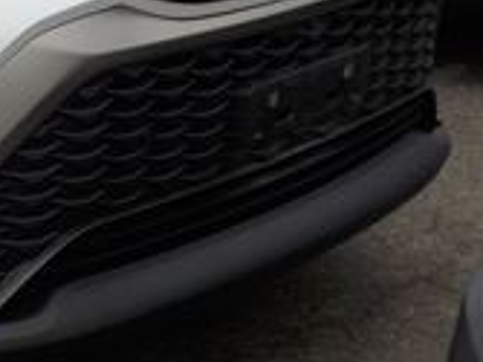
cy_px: -6
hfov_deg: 15.7
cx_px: -257
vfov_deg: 12.7
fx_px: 1603
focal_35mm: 115
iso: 125
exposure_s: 1/1000
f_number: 3.3
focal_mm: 4.1
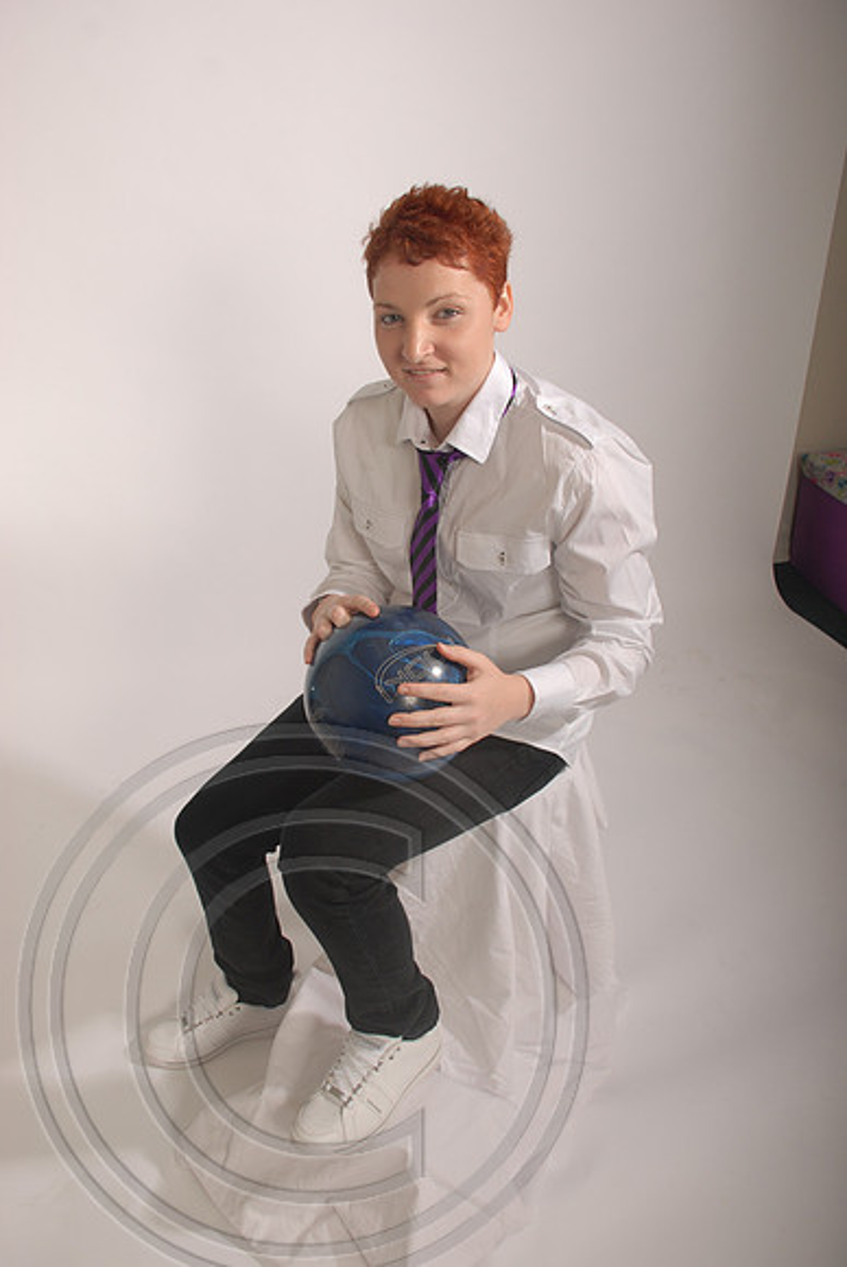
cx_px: 424
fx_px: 1056
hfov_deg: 43.7
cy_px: 634
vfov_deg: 61.9
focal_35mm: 30
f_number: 5.6
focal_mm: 20
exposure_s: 1/200
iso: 125
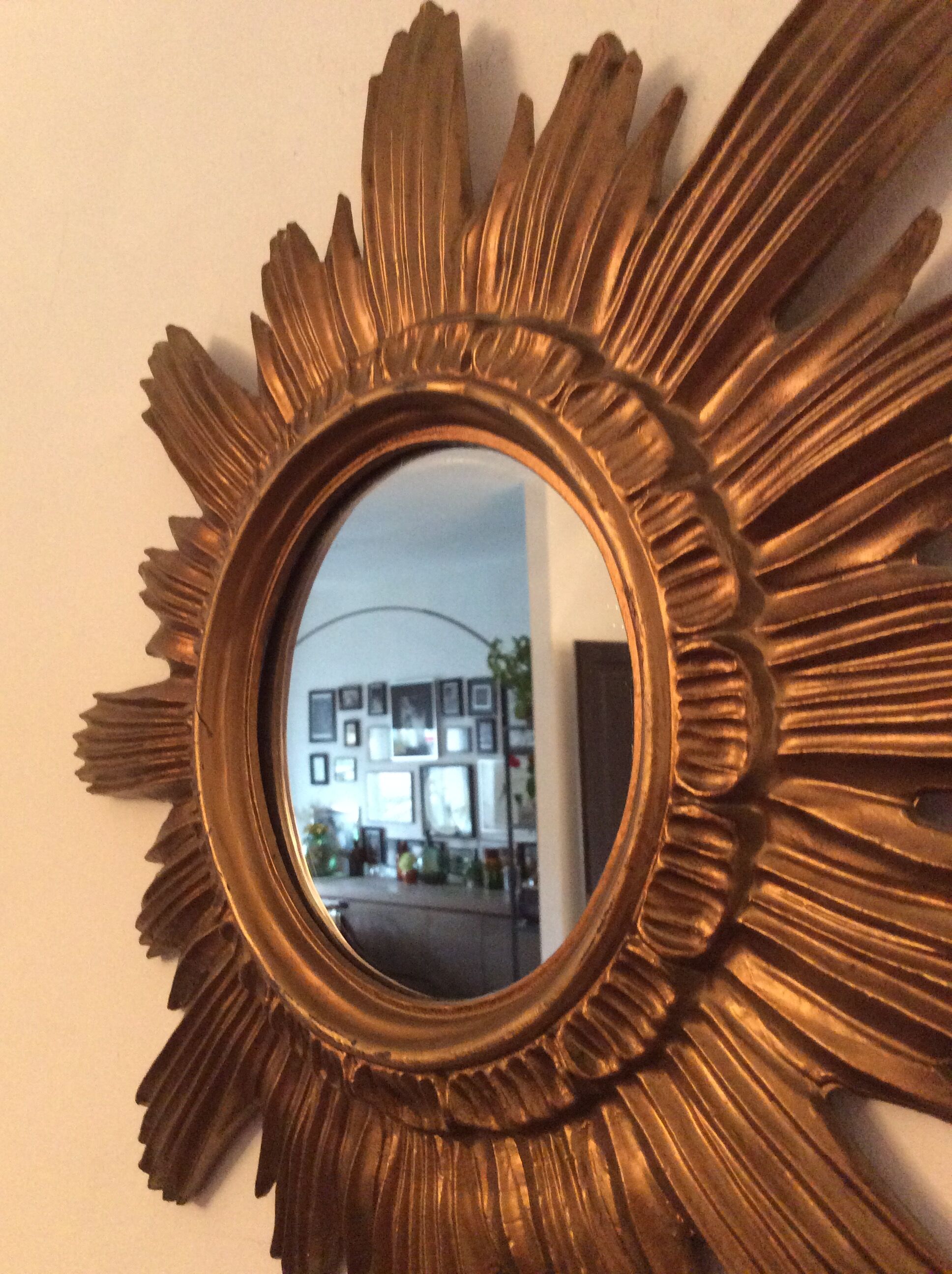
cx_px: 476
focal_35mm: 32
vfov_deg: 56.9
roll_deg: -0.2
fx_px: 1177
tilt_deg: +5.7
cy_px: 637
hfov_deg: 44.1
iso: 320
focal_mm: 3.3
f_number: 2.4
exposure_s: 1/20
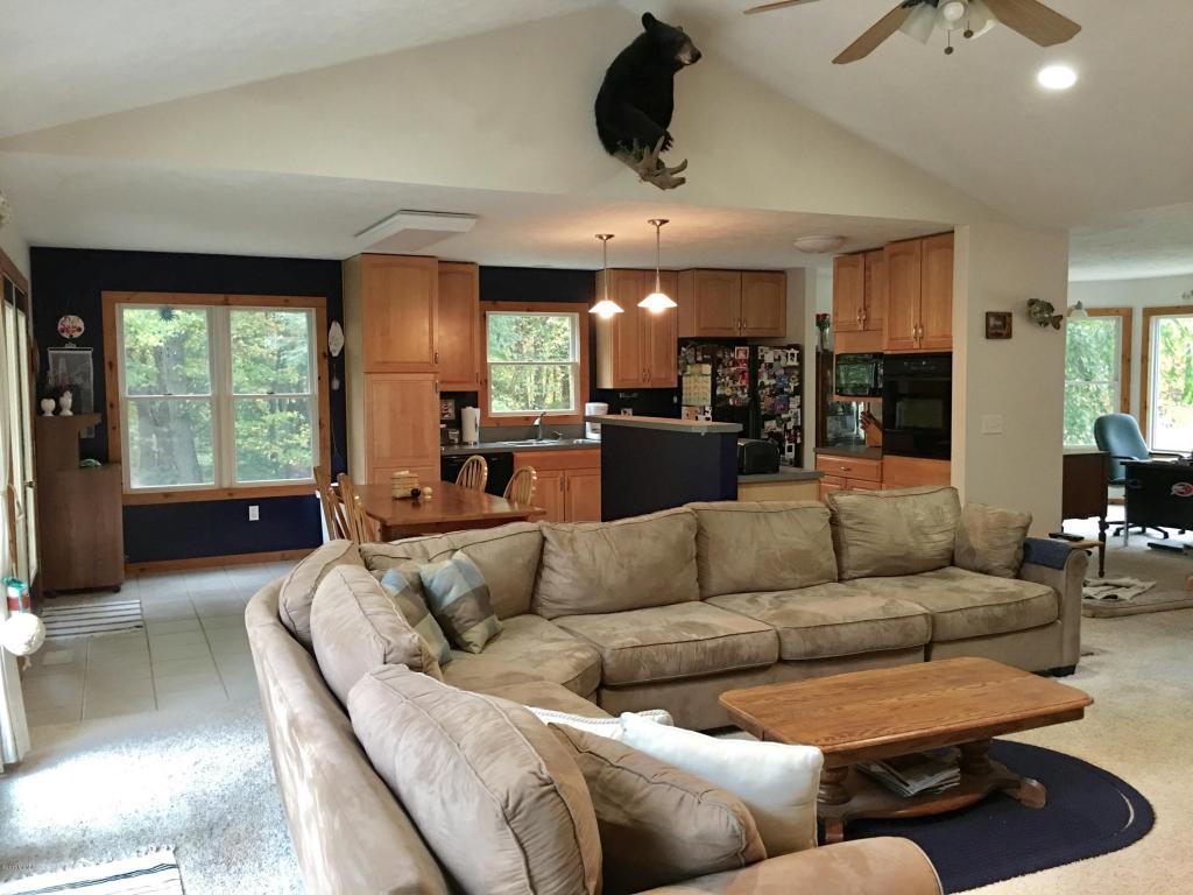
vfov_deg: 48.2
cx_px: 596
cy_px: 448
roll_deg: +1.2
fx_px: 999
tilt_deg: -3.3
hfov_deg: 61.7
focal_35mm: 29
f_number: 2.2
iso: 80
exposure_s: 1/15
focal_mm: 4.15
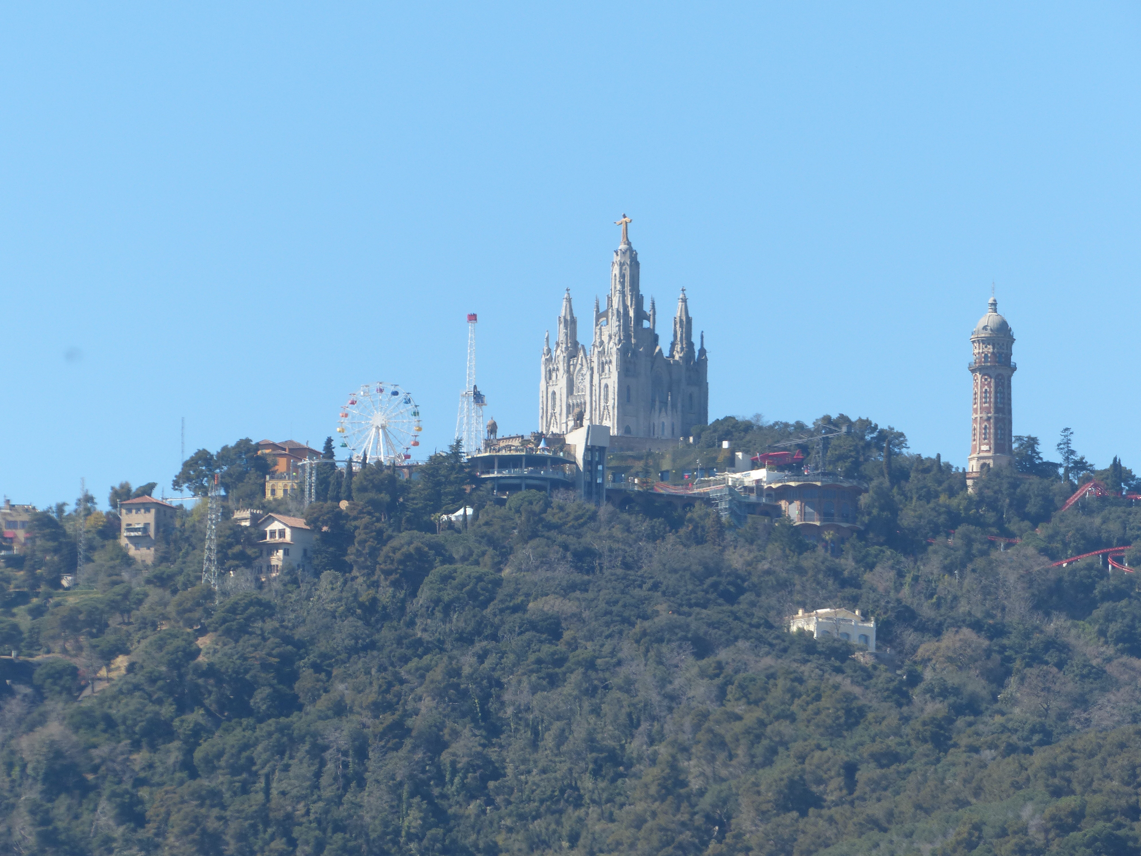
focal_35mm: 372
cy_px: 428
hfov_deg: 5.3
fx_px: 12262
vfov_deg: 4.0
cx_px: 570
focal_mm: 67
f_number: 4
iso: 100
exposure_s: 1/800
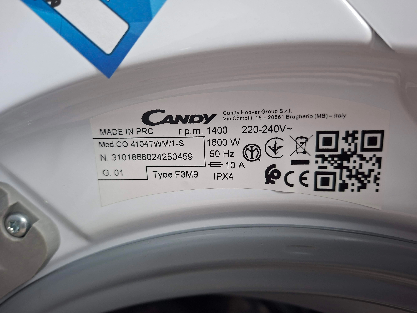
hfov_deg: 73.9
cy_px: 156
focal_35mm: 23
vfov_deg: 58.9
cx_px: 208
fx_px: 277
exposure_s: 1/33
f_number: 1.8
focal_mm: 5.54
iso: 400
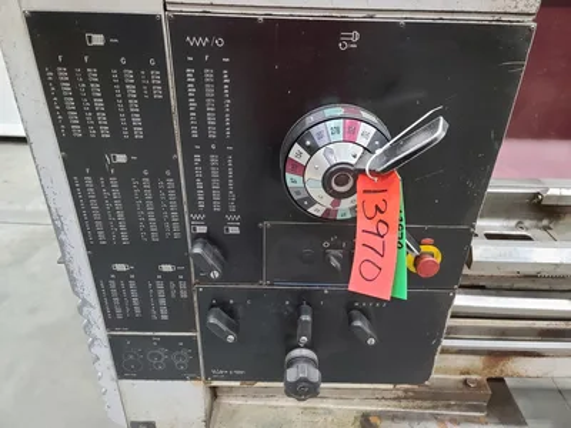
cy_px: 214
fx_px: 412
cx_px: 286
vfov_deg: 54.9
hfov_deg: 69.4
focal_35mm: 25
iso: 640
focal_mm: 7
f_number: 1.8
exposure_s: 1/39
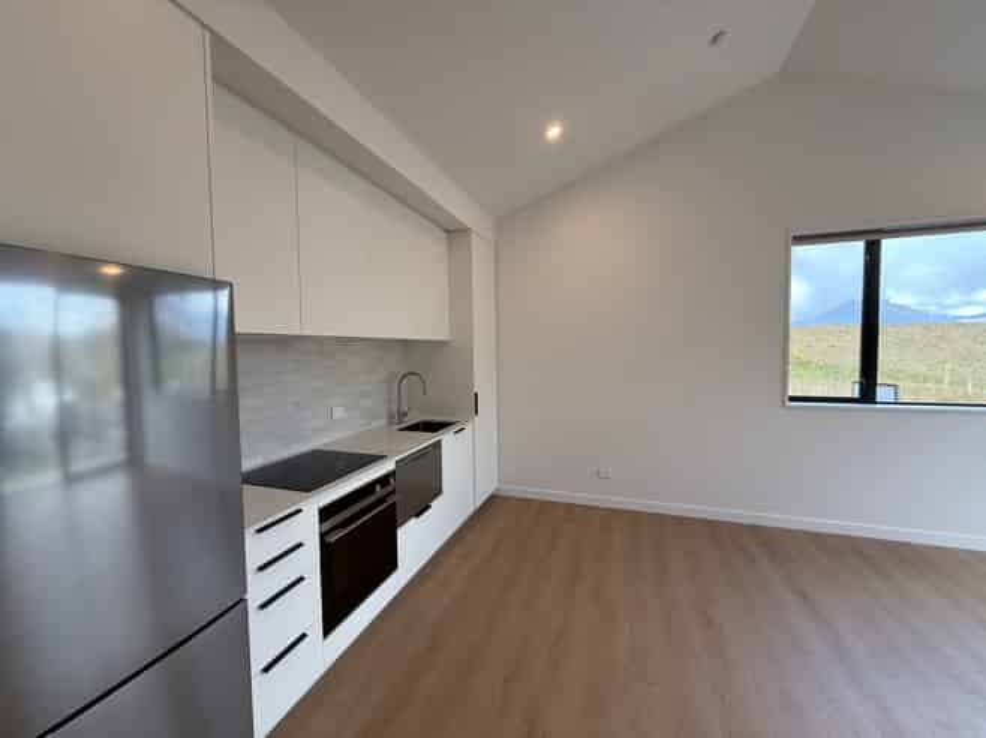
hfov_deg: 102.1
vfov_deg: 85.6
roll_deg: +0.9
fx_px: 399
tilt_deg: -2.7
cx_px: 493
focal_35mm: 14
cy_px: 369
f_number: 2.2
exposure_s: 1/99
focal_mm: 2.22
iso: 80
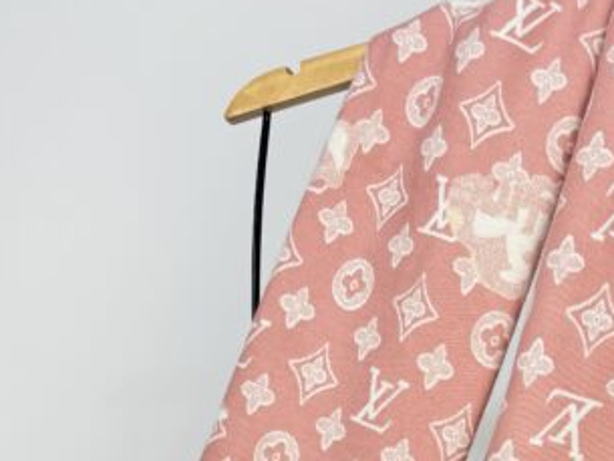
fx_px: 1118
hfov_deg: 30.3
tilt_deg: -5.3
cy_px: 624
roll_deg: -19.8
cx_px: 453
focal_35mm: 63
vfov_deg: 20.9
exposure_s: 1/120
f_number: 1.78
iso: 64
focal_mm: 6.76
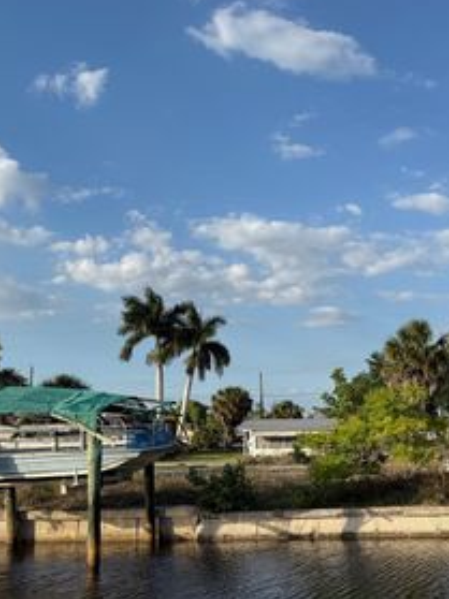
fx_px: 744
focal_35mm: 43
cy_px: 357
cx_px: 382
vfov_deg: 43.7
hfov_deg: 32.3
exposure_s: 1/3759
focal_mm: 6.76
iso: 80
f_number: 1.78
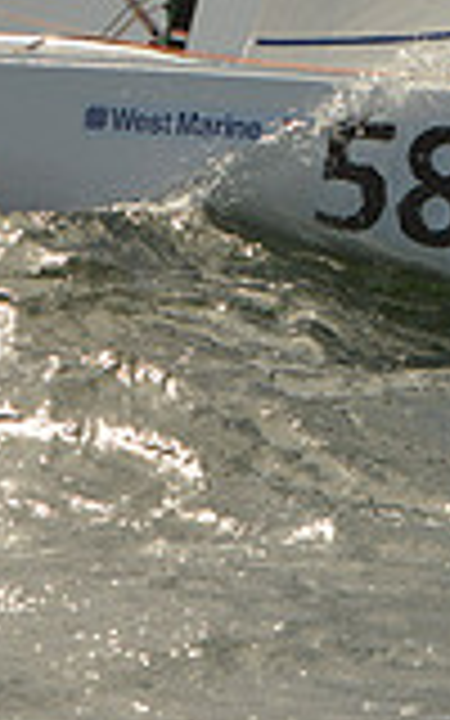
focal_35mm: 258
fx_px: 5063
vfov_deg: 8.1
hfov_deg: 5.1
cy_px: -70
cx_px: 234
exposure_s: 1/3200
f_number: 9
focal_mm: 70
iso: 400
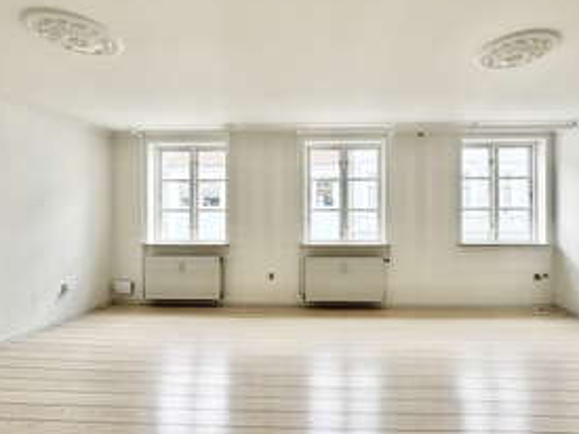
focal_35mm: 19
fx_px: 318
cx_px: 319
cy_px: 215
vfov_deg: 68.6
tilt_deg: -0.3
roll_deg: +0.1
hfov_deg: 84.4
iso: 50
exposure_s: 1/99
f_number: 2.2
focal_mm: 2.22
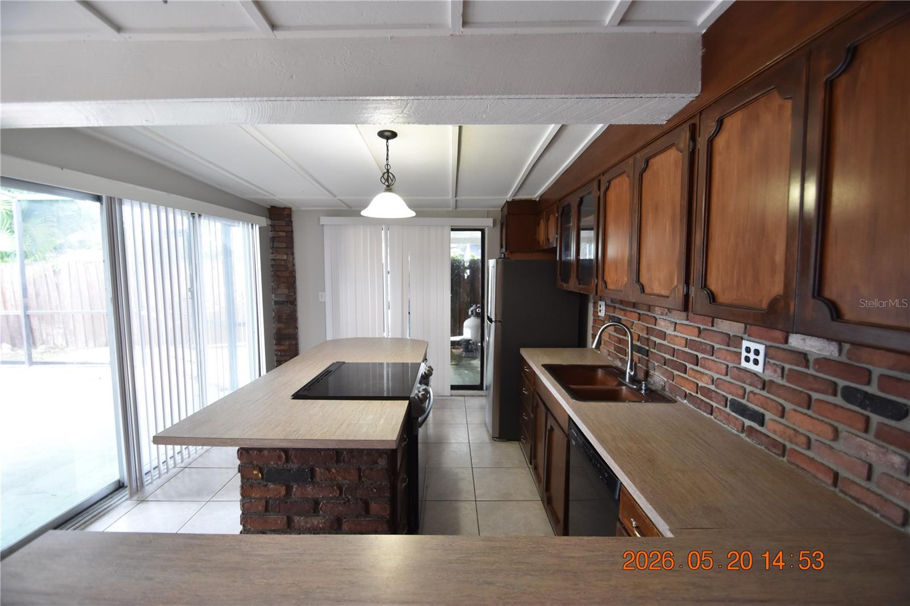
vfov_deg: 77.3
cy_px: 303
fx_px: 379
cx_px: 455
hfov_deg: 100.4
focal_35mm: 15
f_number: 3.5
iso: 800
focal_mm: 10
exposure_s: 1/60
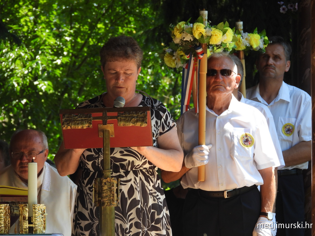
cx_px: 158
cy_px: 118
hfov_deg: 4.6
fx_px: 3940
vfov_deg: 3.4
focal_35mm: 433
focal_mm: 77.8
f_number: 5
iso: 180
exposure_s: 1/250
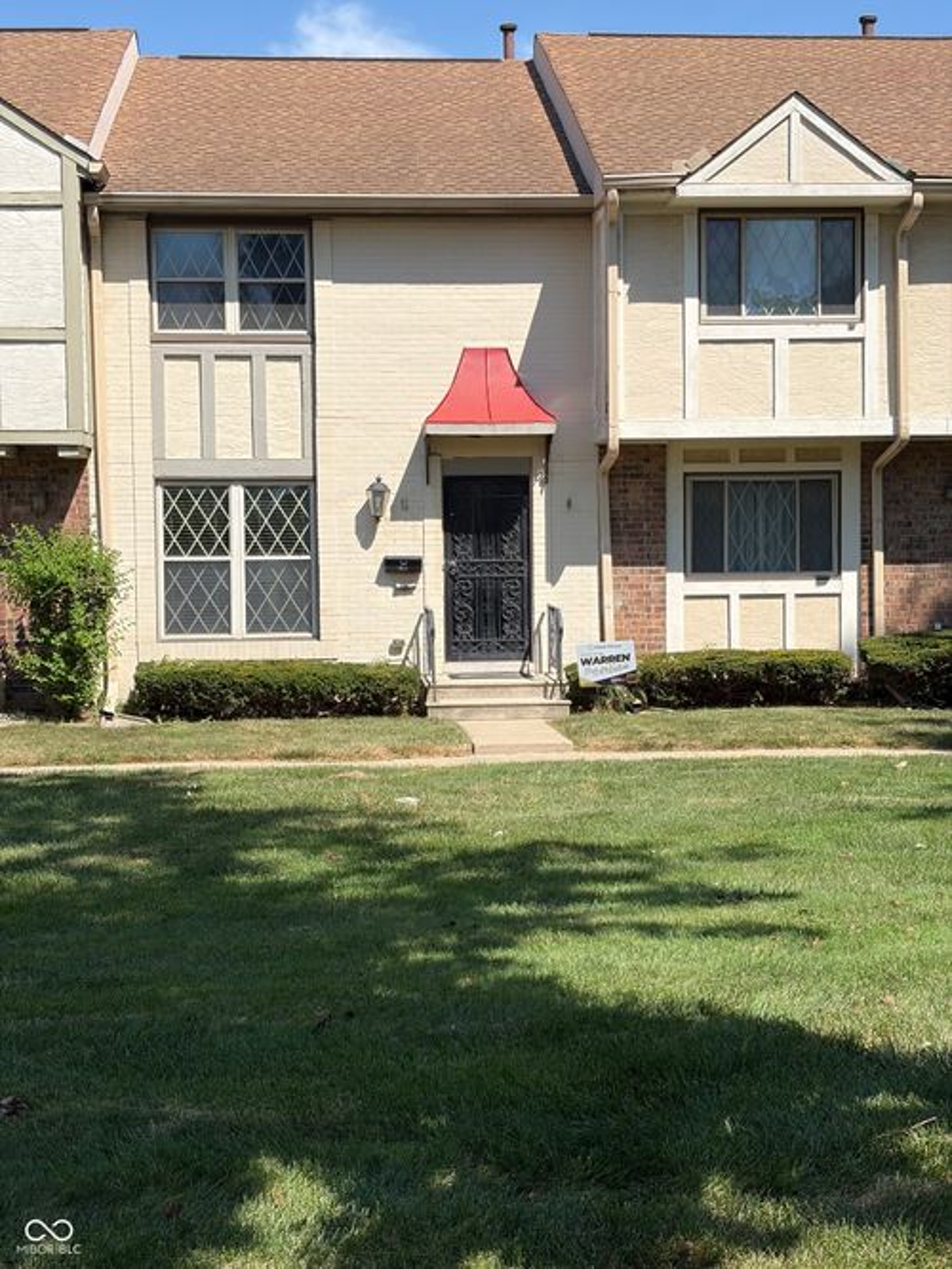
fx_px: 1907
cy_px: 634
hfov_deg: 28.0
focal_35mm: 52
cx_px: 476
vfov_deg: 36.8
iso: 32
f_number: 1.6
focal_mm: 5.96
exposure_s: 1/1957
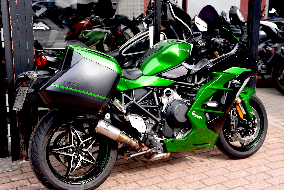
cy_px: 95
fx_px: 473
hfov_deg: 33.4
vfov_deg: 22.6
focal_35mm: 60
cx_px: 142
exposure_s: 1/80
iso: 100
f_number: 4.5
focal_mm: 60
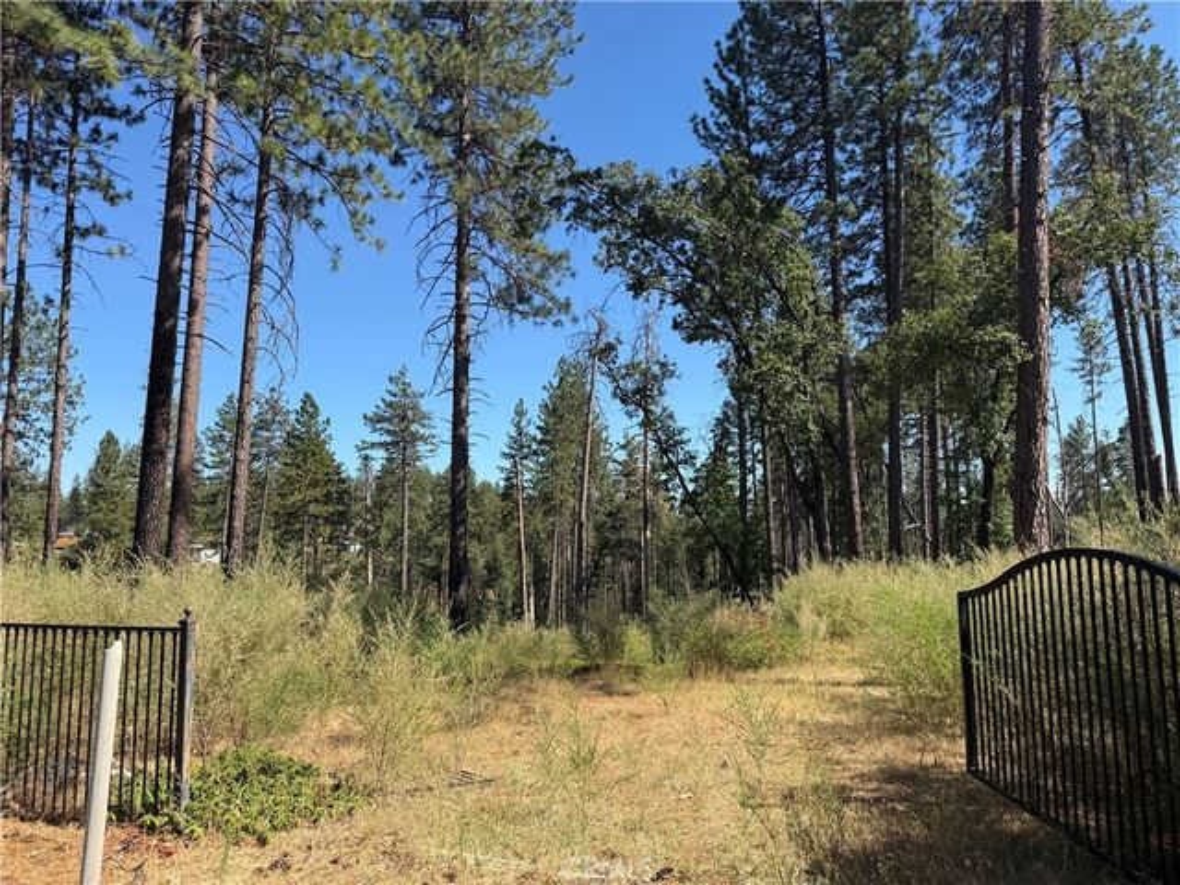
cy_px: 442
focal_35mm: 24
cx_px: 590
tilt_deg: +7.3
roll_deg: -0.2
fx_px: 818
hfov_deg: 71.6
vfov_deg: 56.8
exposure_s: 1/3021
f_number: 1.78
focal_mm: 6.76
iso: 80
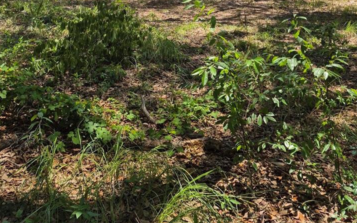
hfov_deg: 47.8
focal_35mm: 41
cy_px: -30
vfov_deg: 28.1
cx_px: 136
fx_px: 399
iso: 80
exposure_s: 1/3496
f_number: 1.8
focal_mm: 5.4
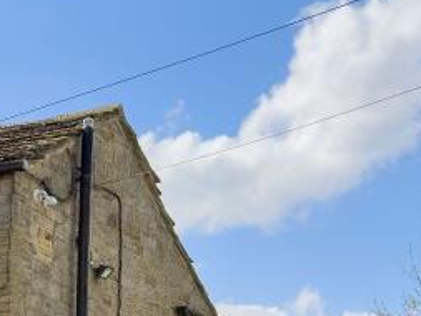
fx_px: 1180
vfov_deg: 13.7
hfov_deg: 18.0
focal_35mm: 97
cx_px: -210
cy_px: 562
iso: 80
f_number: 1.8
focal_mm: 6.76
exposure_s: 1/3500
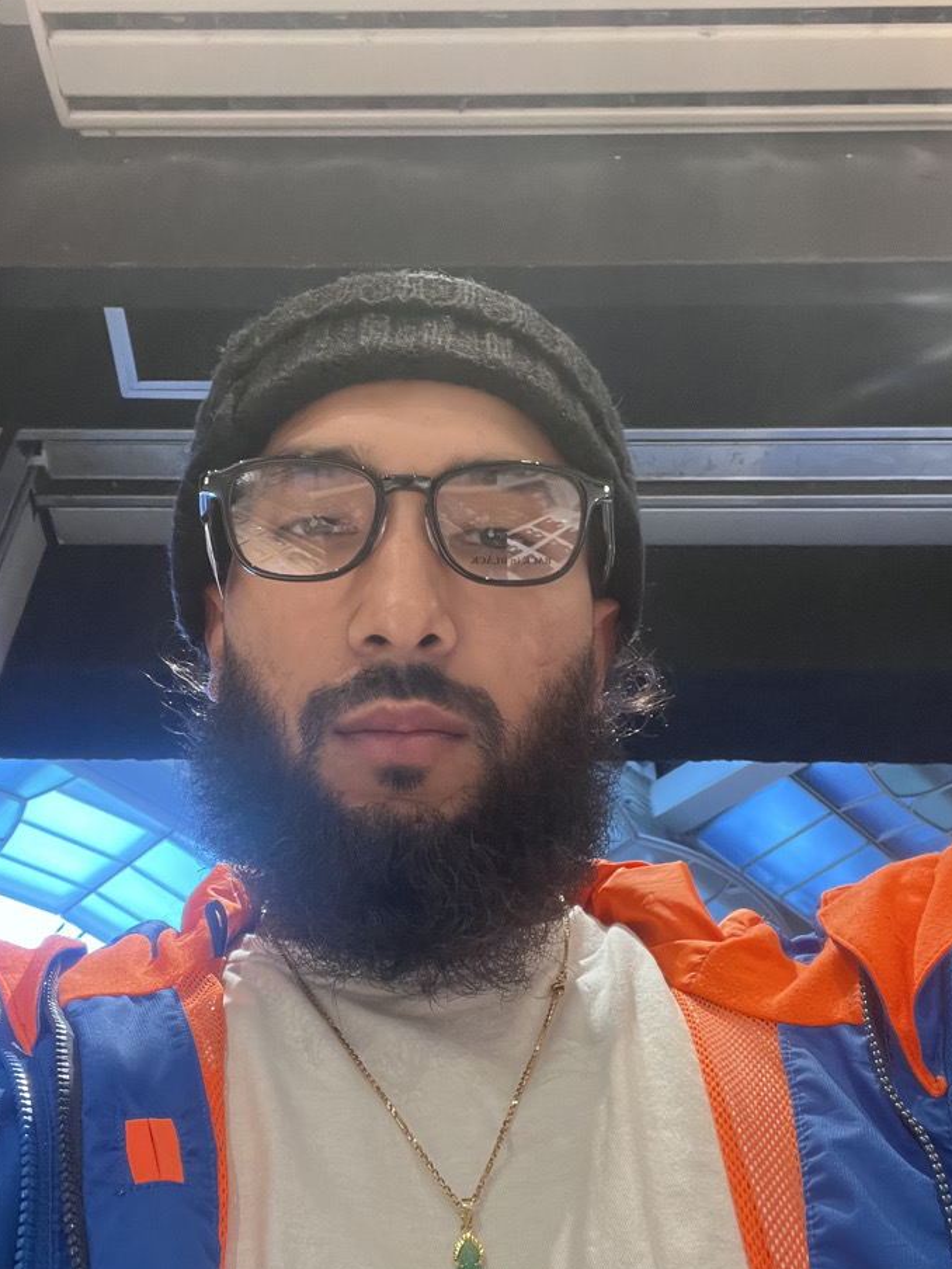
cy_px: 634
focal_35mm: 34
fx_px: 1247
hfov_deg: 41.7
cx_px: 418
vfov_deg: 54.0
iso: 200
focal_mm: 2.71
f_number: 2.2
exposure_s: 1/60
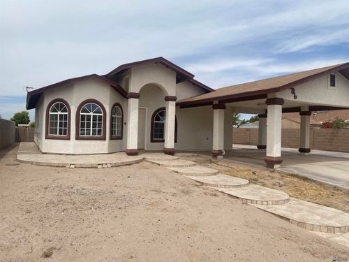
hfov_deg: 67.3
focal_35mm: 26
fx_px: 262
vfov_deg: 53.1
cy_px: 131
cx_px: 174
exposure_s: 1/5495
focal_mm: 4.25
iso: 32
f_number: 1.8
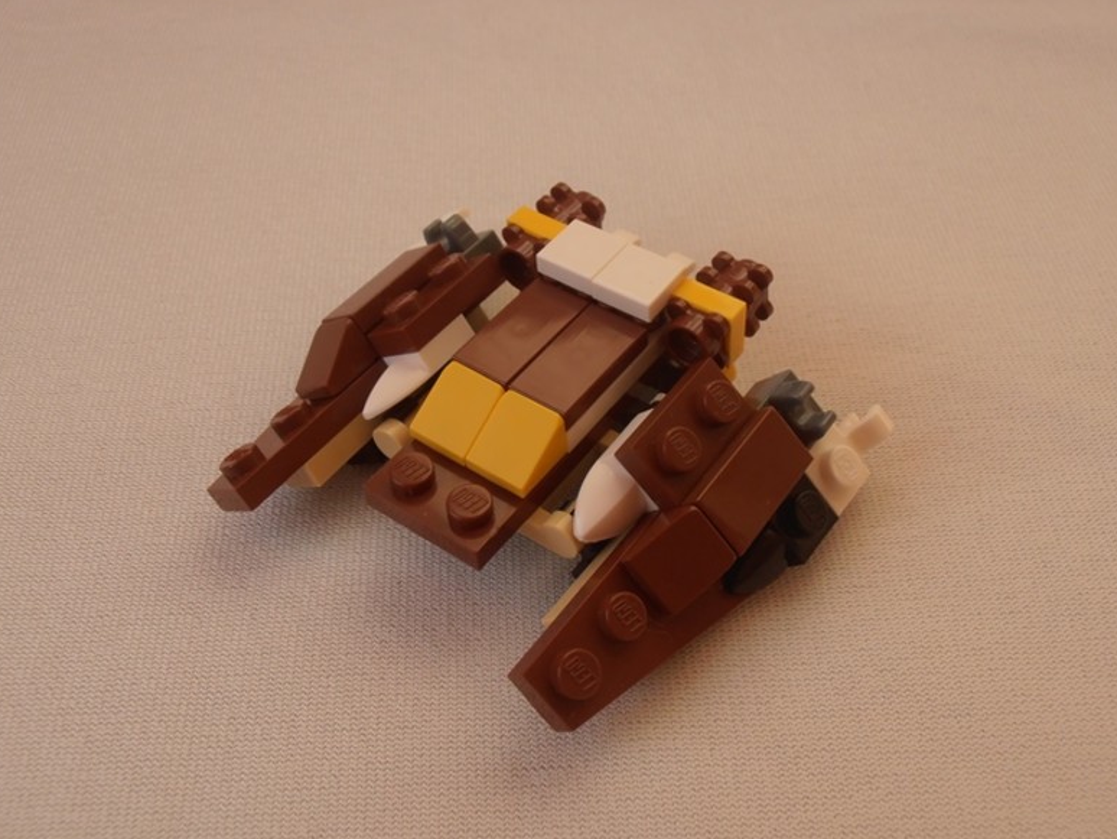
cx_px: 583
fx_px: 1388
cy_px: 402
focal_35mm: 43
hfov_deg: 43.8
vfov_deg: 33.6
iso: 80
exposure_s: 1/100
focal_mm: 6.61
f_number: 3.9
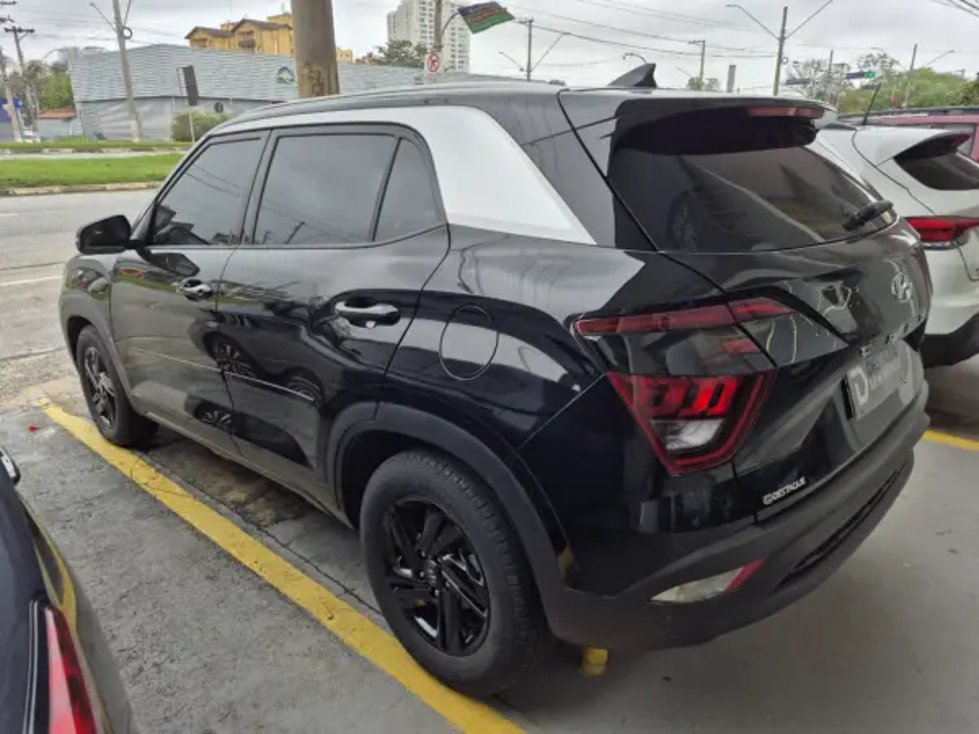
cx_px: 490
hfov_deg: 73.9
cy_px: 367
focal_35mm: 23
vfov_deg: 58.9
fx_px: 650
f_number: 1.8
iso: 25
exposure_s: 1/205
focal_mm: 5.4
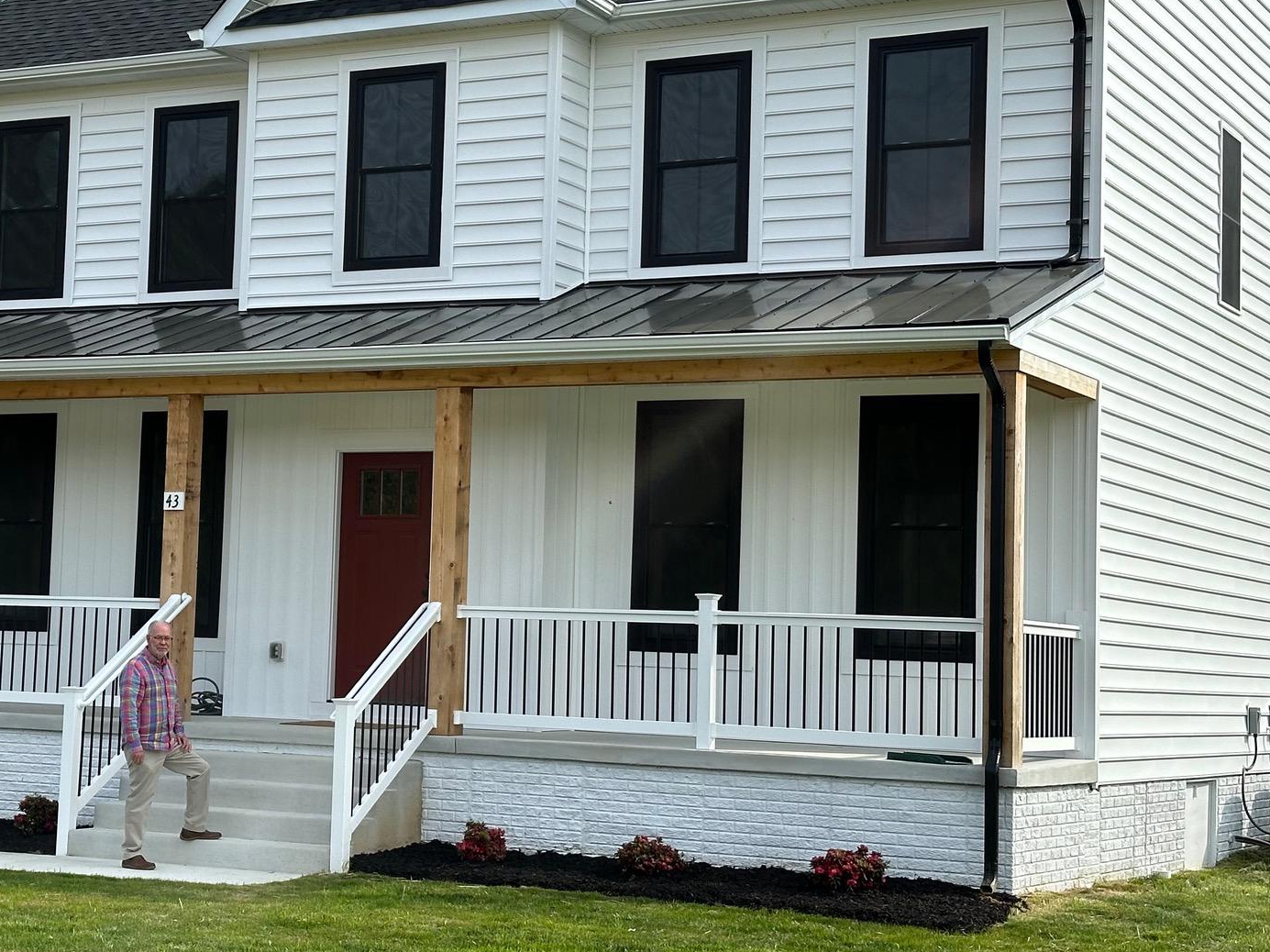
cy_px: 393
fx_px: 2604
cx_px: 355
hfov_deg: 27.1
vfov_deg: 20.7
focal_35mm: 71
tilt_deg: +5.4
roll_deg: -2.0
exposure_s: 1/2597
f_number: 1.78
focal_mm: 6.86
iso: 64
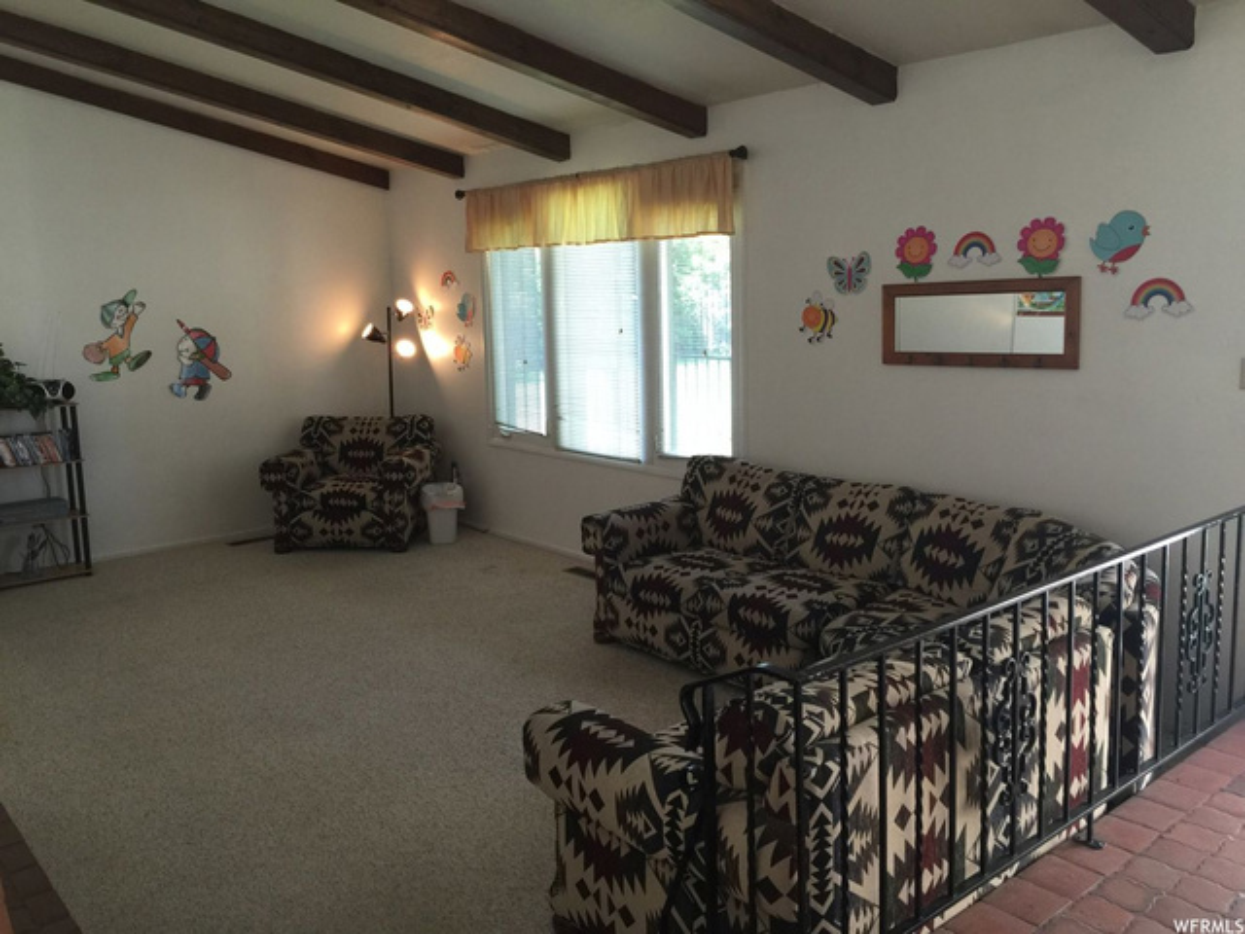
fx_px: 1043
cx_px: 622
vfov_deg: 48.2
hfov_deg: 61.7
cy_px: 467
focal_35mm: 29
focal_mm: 4.15
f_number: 2.2
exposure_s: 1/30
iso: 50
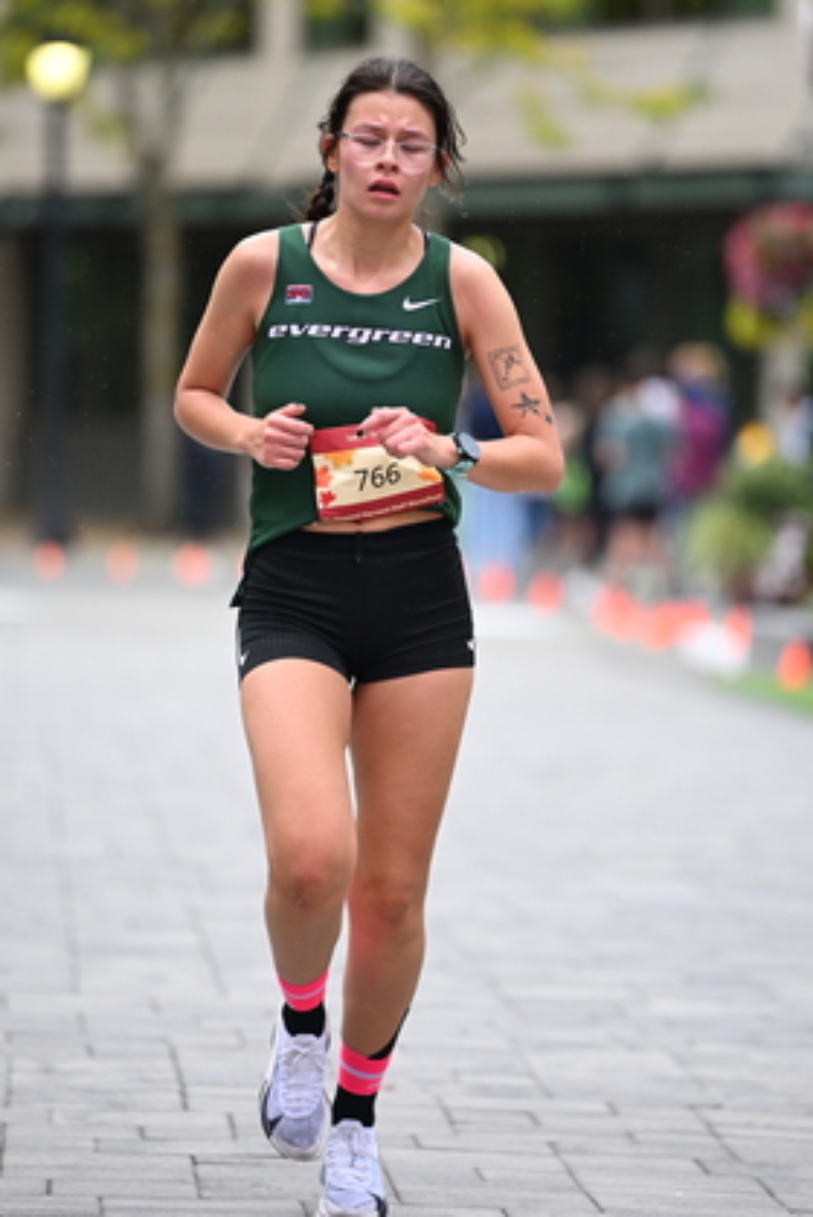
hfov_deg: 5.4
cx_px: 373
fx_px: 8657
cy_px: 587
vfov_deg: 8.0
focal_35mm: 256
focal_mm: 195
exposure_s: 1/2000
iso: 1250
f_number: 2.8
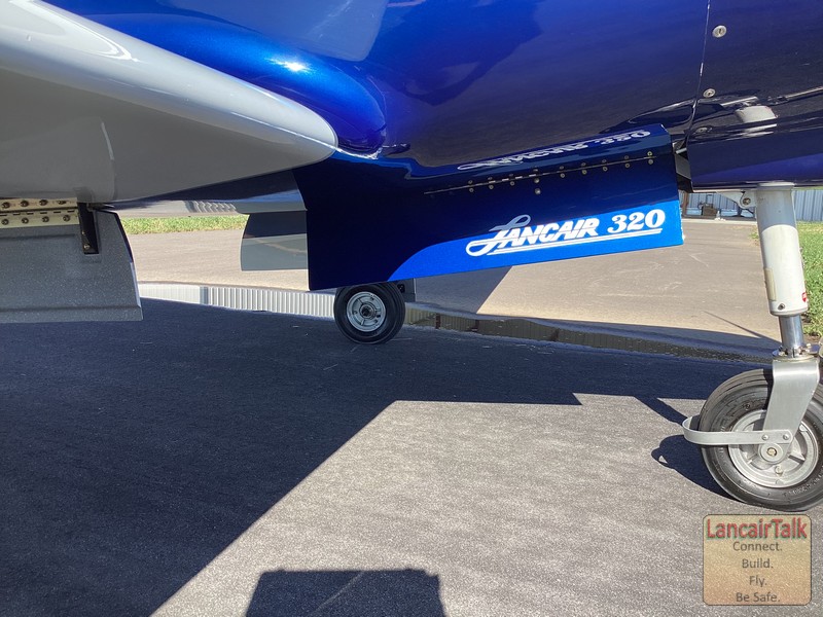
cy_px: 308
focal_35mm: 31
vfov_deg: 45.4
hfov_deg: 58.4
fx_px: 737
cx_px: 412
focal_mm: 3.3
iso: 25
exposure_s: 1/503
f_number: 2.4
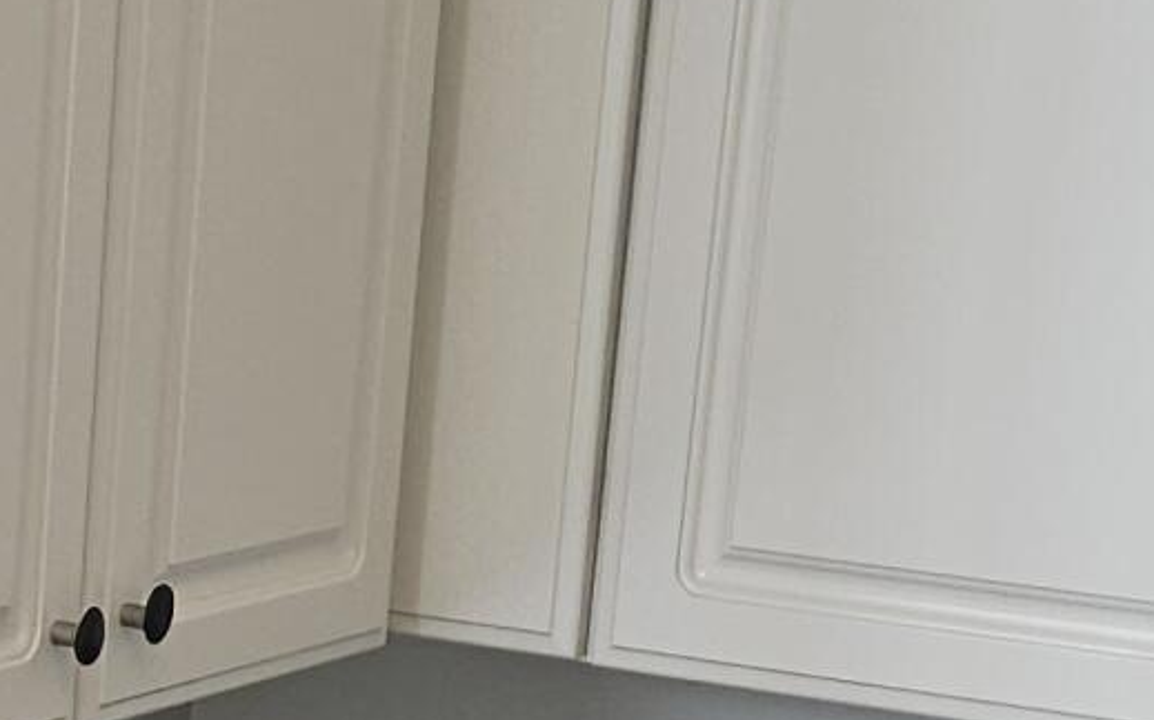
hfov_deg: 14.5
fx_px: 4433
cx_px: -87
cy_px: 1260
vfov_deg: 8.9
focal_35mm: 141
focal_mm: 5.4
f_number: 1.8
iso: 50
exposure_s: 1/120
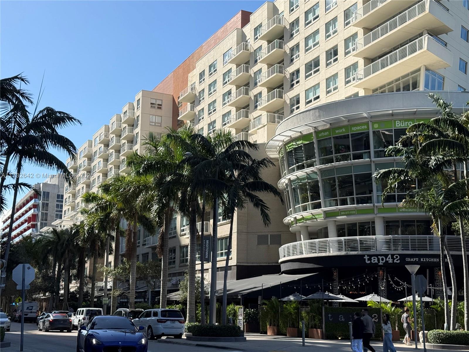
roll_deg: -0.2
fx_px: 650
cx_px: 234
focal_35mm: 48
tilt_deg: +13.5
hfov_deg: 39.7
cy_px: 176
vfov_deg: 30.3
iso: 64
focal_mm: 6.76
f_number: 1.78
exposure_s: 1/3704
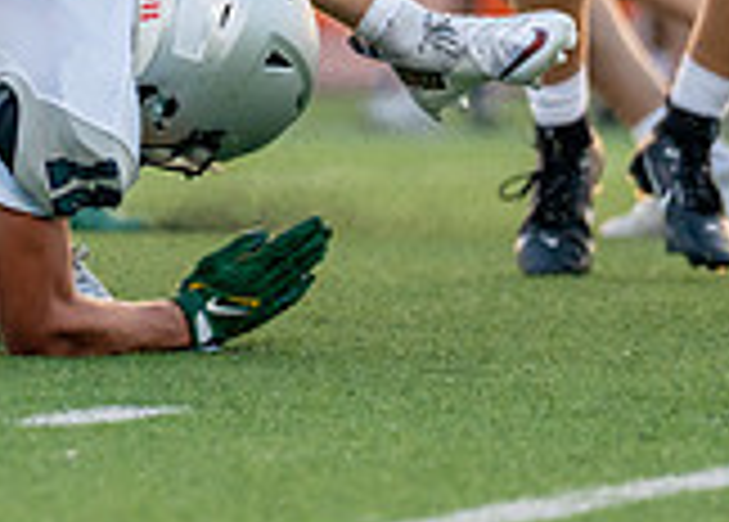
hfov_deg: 2.1
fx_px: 19478
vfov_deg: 1.5
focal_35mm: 940
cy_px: -319
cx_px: -262
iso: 640
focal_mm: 200
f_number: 2.8
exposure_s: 1/1000
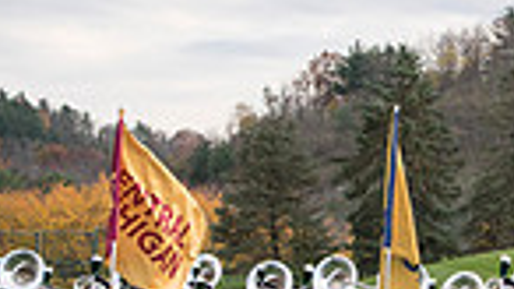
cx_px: 919
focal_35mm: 191
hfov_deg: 10.6
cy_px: 284
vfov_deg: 6.3
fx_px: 2602
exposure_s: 1/1250
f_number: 3.5
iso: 400
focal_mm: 46
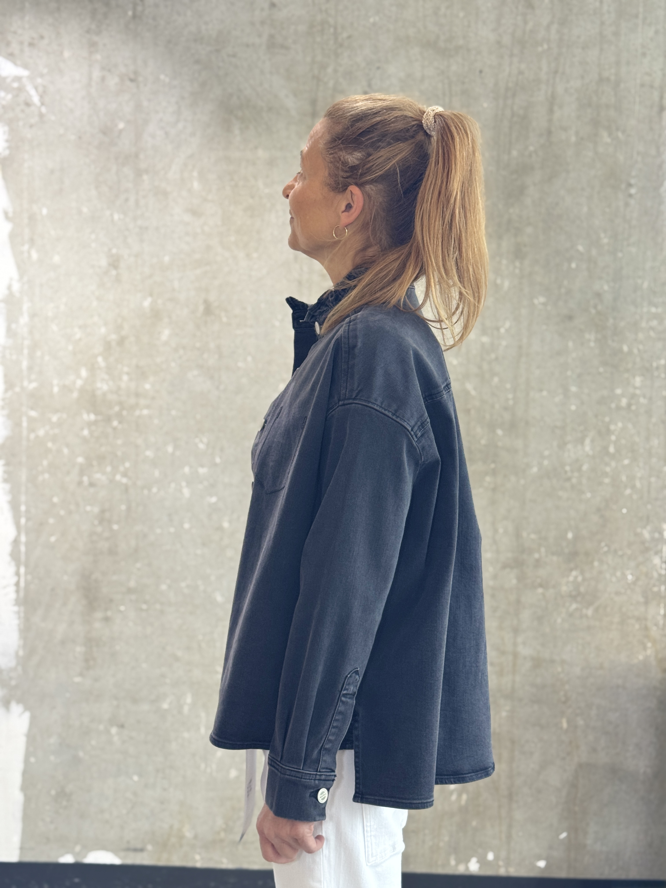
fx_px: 1231
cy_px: 444
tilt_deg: -5.0
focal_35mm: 48
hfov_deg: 30.3
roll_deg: -0.9
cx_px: 333
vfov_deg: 39.7
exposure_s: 1/100
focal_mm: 6.76
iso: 80
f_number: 1.78
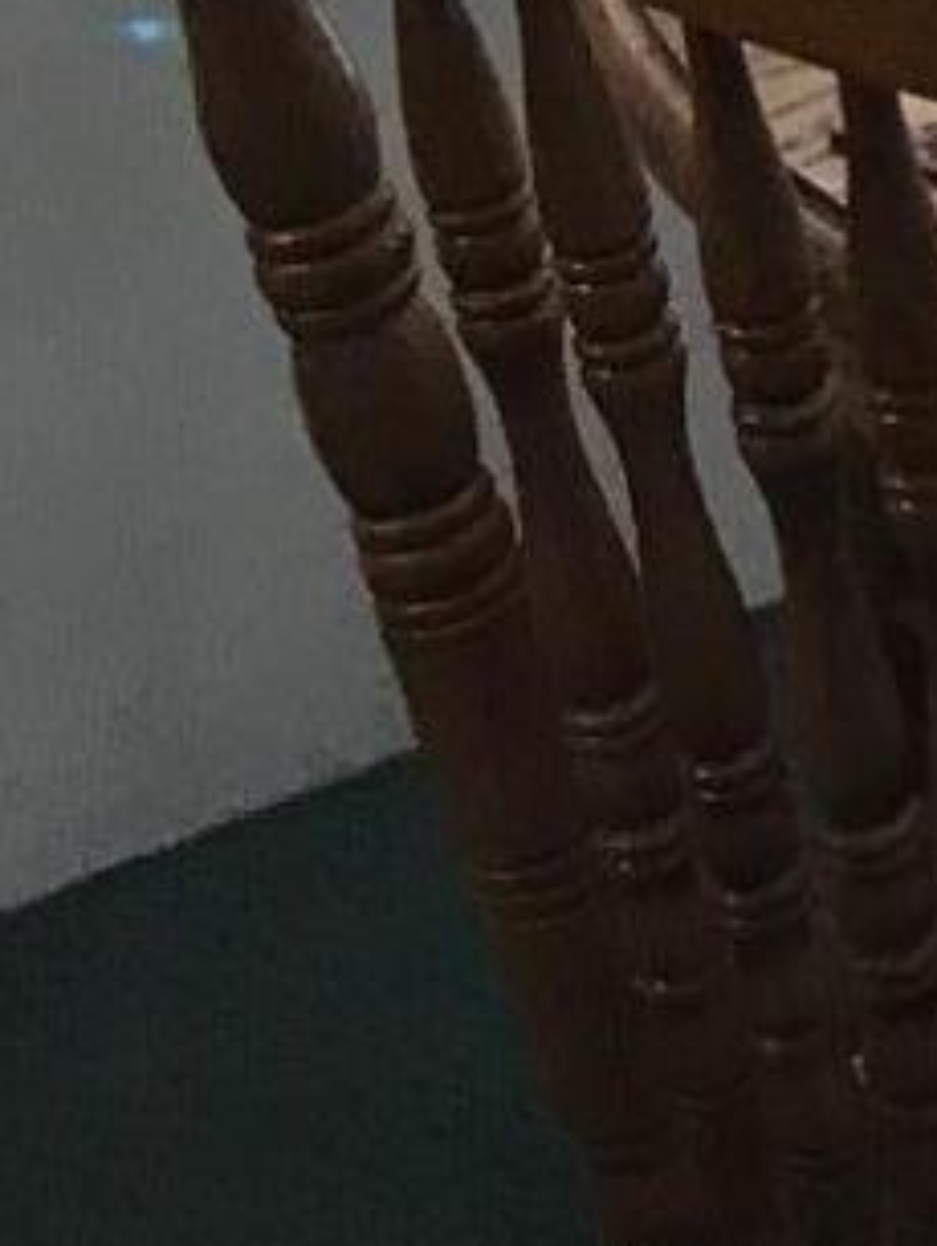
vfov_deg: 10.4
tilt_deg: -15.0
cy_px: -713
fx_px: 6596
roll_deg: -0.9
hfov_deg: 7.3
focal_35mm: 183
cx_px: 2648
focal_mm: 3.99
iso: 25
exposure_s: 1/30
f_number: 1.8
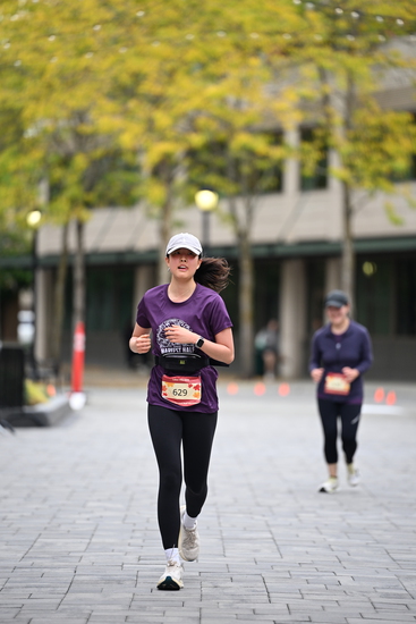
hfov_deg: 7.0
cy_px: 312
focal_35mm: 195
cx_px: 208
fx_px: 3378
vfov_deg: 10.5
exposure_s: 1/1600
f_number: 2.8
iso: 640
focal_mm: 195
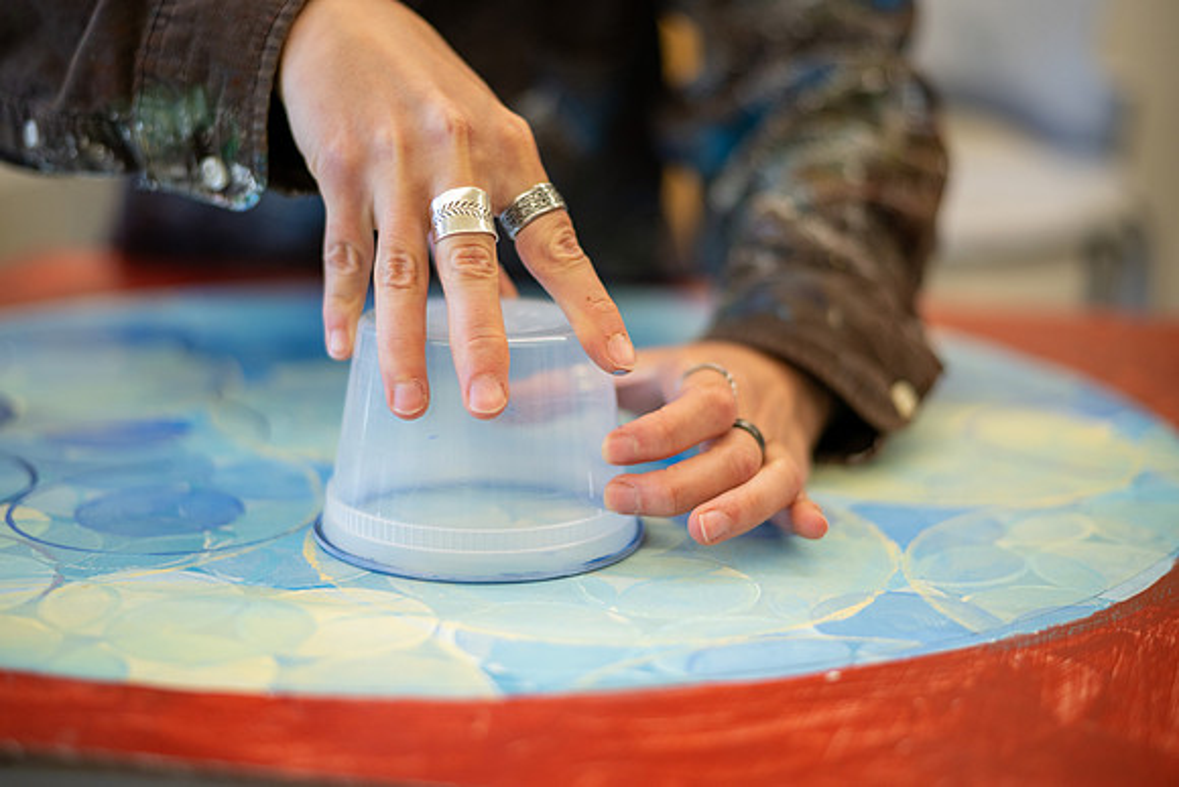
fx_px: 1638
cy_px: 394
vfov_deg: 27.0
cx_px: 590
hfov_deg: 39.6
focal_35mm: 50
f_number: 1.8
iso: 320
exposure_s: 1/400
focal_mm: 50
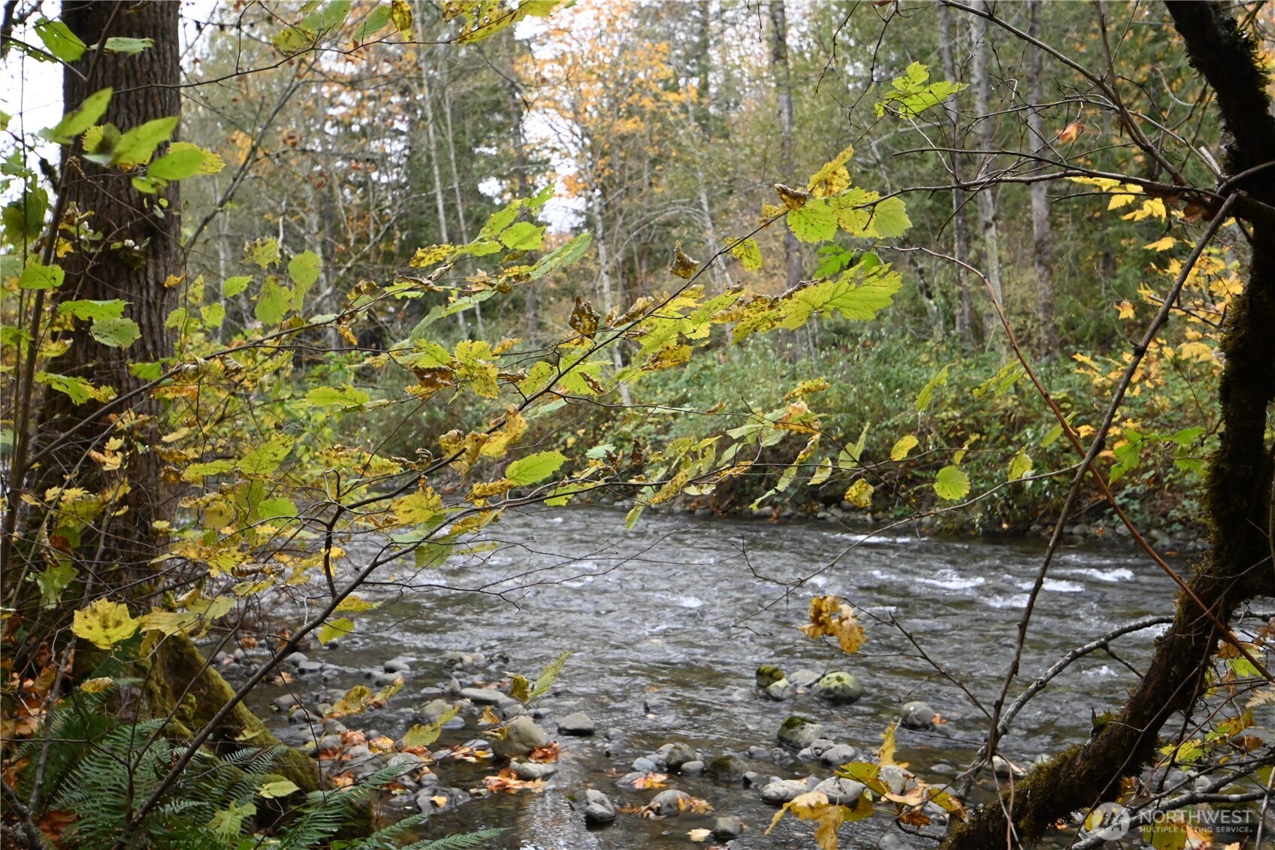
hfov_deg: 53.1
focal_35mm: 36
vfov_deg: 36.9
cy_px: 425
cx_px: 638
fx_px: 1275
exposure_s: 1/800
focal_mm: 24
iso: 5600
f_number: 4.5
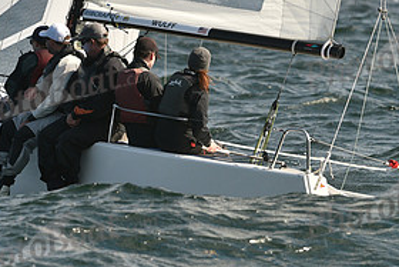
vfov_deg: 2.4
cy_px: 148
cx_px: 232
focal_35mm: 579
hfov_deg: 3.6
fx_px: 6420
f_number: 6.3
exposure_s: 1/1600
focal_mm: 280
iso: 320
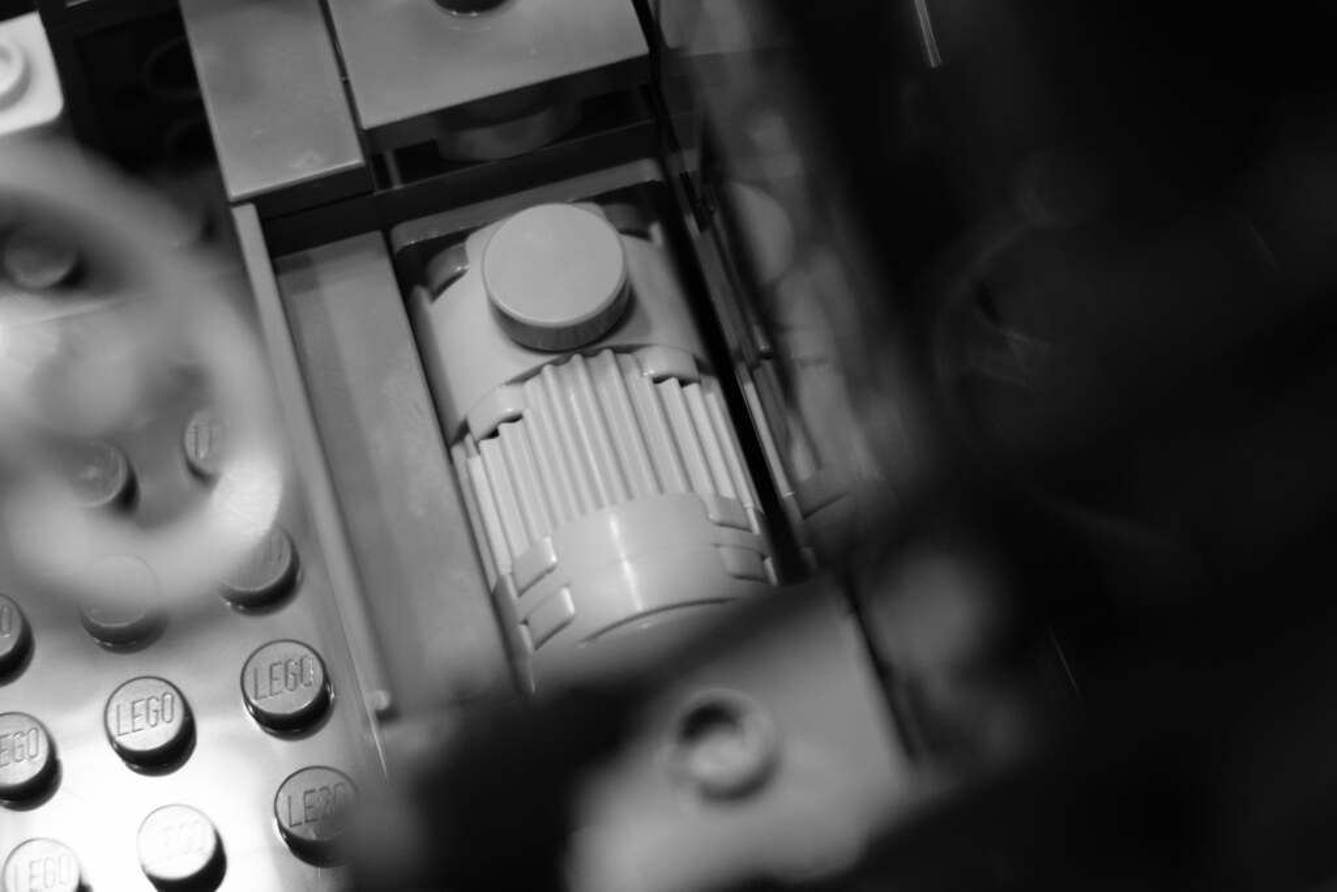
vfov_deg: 18.0
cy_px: 446
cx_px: 668
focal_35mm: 76
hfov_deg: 26.6
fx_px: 2823
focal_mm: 50.5
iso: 2000
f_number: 4
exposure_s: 1/160
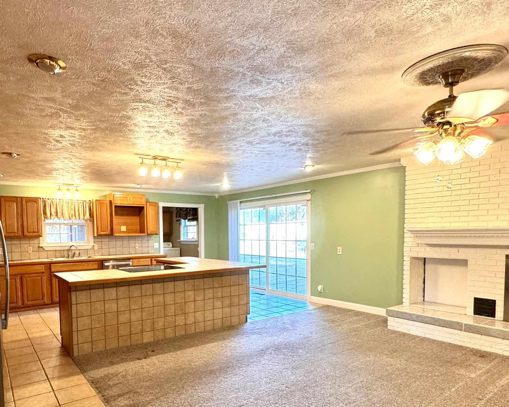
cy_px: 254
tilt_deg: -5.2
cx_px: 215
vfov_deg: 60.1
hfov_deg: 72.1
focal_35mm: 23
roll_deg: +0.7
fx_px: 346
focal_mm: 2.22
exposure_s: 1/120
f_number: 2.2
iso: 250
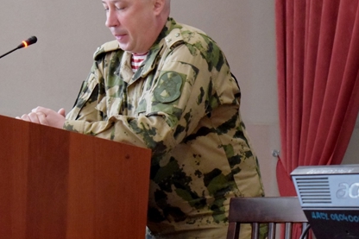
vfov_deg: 9.2
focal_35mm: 149
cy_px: 93
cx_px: 294
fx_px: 1484
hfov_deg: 13.7
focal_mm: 55
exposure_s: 1/25
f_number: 5.6
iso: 6400
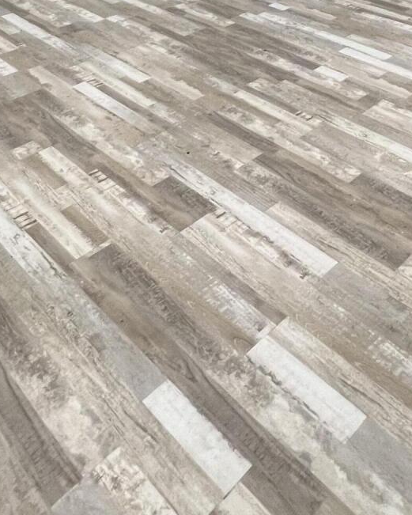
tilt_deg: -10.8
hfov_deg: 38.2
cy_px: -86
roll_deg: -0.1
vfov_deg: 37.1
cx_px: 229
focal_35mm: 39
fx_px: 594
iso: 160
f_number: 1.8
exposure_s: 1/60
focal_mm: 1.57
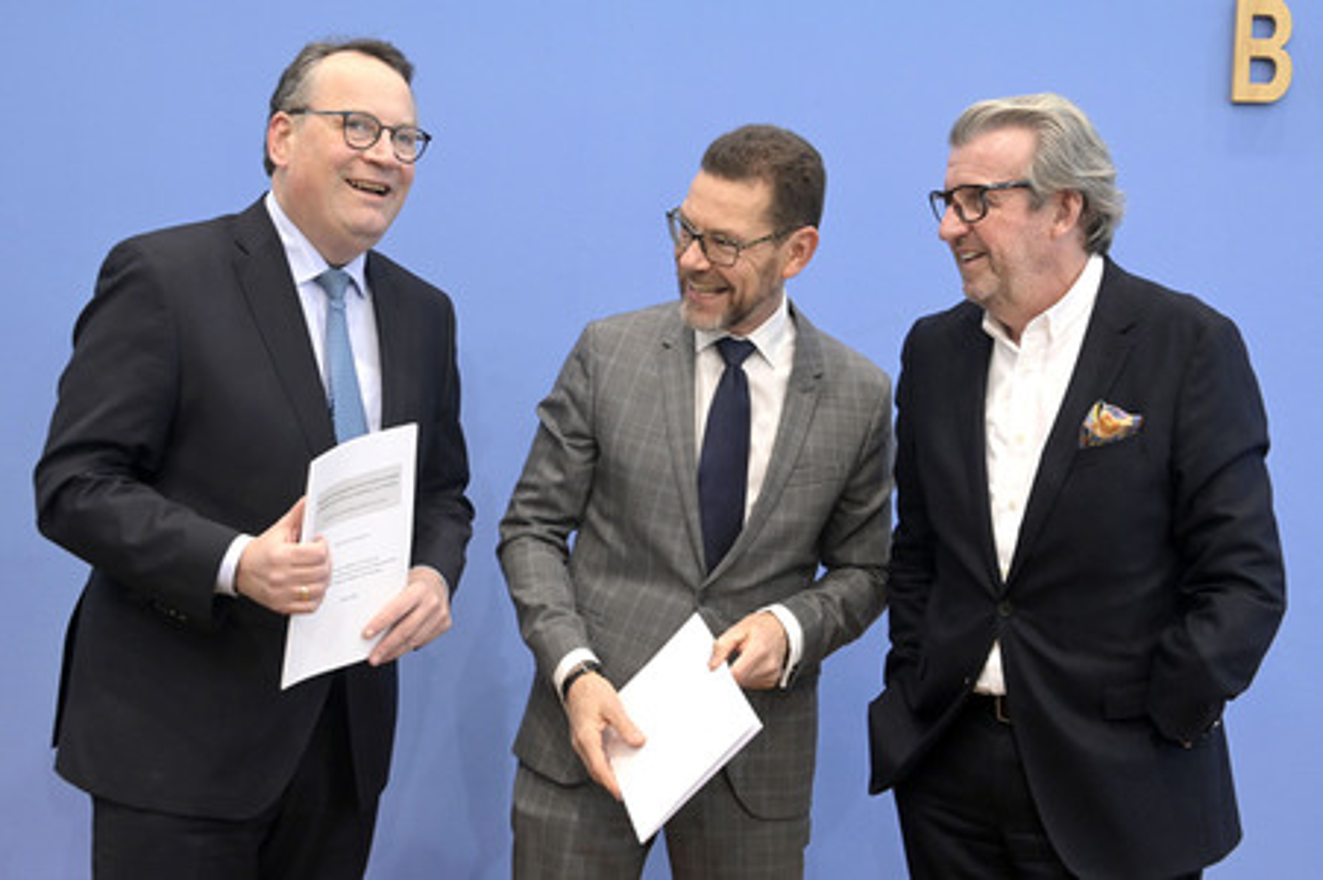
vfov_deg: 29.8
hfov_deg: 43.6
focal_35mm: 45
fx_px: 1652
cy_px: 440
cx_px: 662
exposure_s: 1/320
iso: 3200
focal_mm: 45
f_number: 5
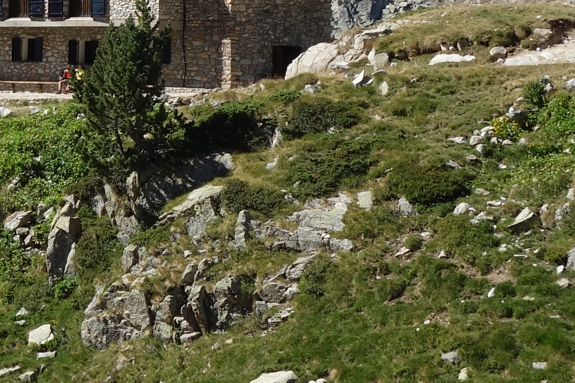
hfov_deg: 16.8
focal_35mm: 120
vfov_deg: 11.3
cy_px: 29
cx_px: 32
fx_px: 1916
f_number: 5.6
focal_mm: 10.4
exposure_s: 1/400
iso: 125
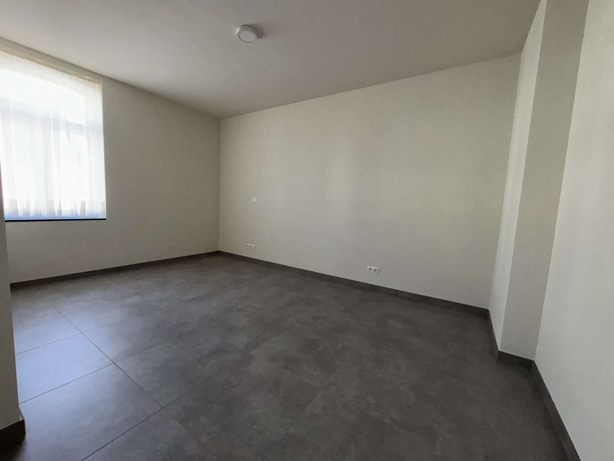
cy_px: 230
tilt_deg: -6.9
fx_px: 248
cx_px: 307
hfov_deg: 102.1
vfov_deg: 85.7
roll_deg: -2.2
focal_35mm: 14
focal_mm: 2.22
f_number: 2.2
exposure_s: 1/106
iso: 250
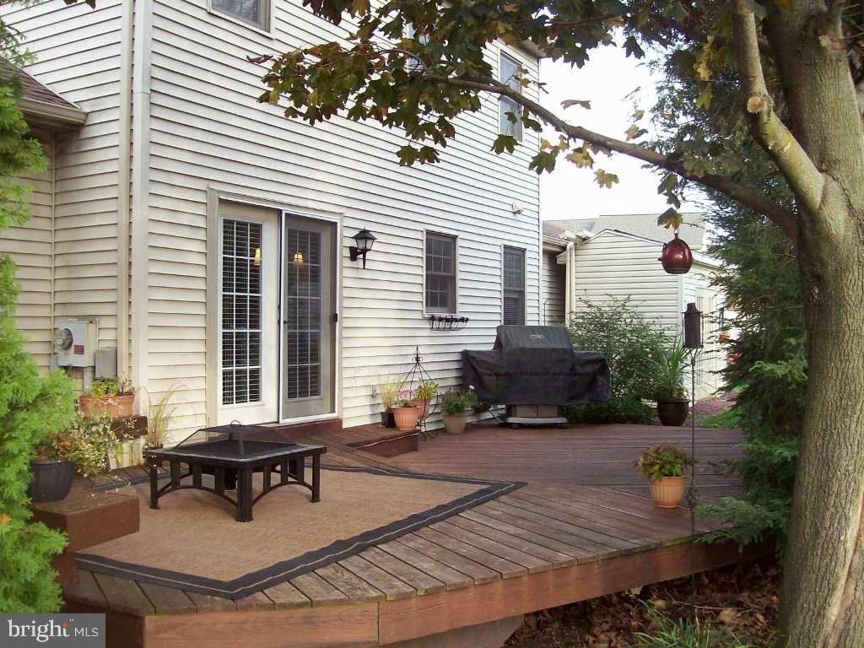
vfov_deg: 39.7
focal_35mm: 36
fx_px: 899
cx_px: 432
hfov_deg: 51.4
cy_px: 324
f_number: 2.7
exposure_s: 1/135
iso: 80
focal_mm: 6
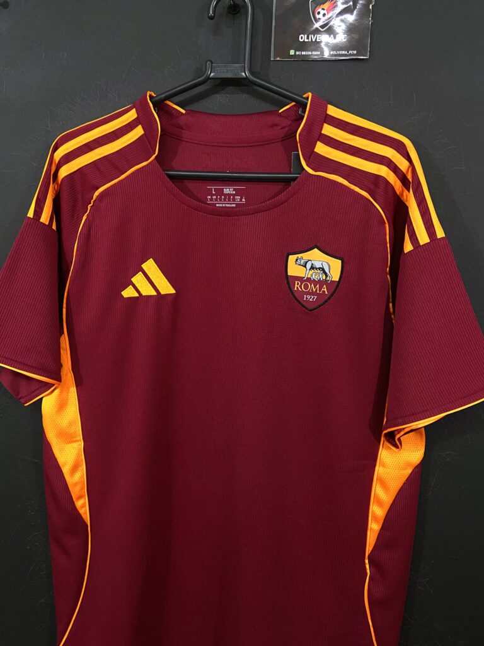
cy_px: 323
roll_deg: -1.1
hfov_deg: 53.1
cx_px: 242
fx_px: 485
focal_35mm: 26
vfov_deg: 67.3
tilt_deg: -8.7
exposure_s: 1/60
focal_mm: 4.25
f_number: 1.8
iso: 320
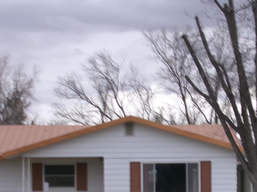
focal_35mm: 131
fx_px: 972
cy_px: 195
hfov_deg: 15.0
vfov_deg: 11.2
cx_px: 186
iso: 100
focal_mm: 8.5
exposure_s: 1/40
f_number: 12.48
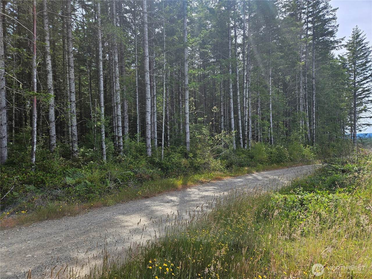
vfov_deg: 58.9
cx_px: 186
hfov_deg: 73.9
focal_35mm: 23
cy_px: 140
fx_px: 247
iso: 25
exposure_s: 1/720
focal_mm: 5.4
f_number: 1.8
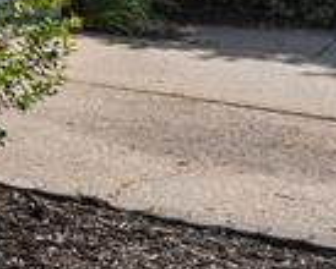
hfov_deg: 9.1
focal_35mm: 144
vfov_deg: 10.3
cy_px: -164
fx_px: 1429
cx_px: -817
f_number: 10
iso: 200
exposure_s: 1/15
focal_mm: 20.5
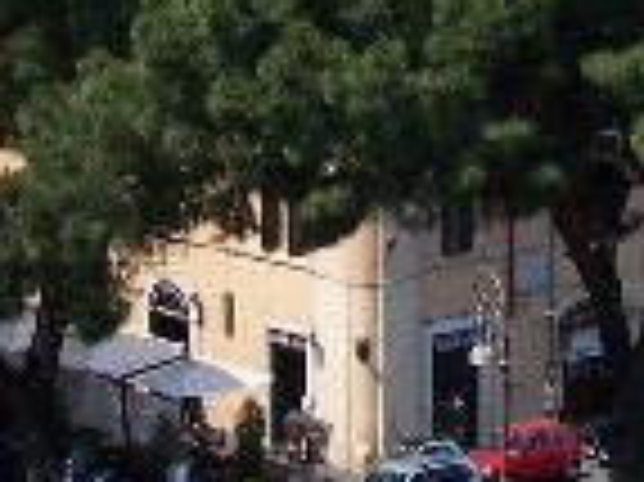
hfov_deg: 9.2
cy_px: -568
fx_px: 3959
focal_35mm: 213
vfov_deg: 6.7
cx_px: 721
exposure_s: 1/700
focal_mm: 8
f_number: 4.8
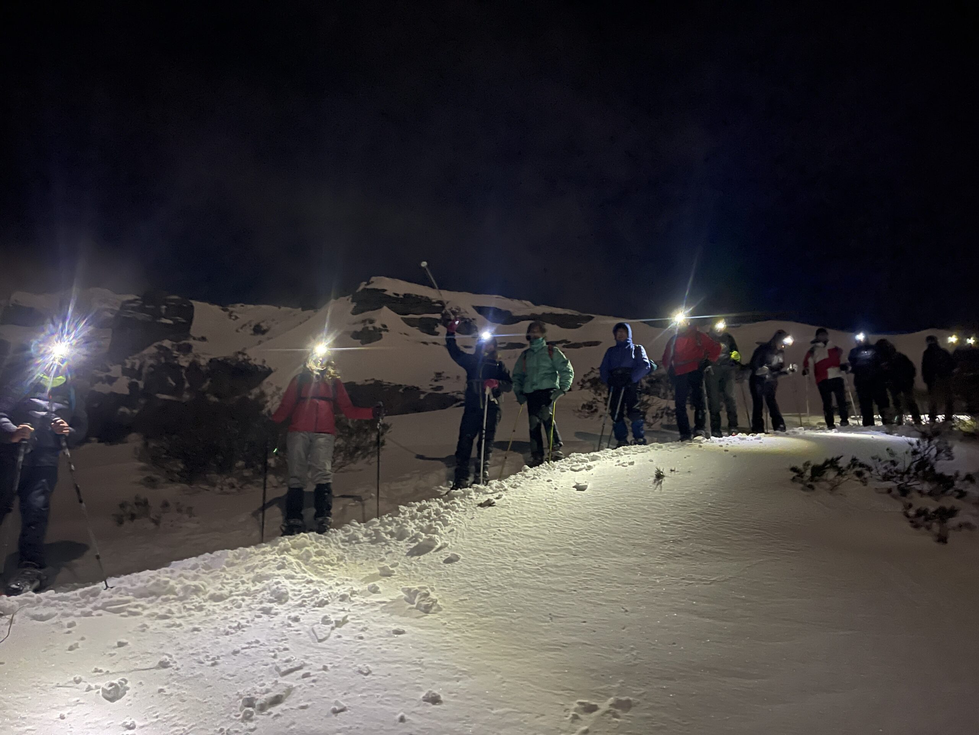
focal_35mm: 25
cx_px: 490
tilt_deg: +22.8
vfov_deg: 54.9
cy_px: 368
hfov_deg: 69.4
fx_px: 707
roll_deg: -2.6
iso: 2000
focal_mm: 5.1
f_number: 1.6
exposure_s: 1/16
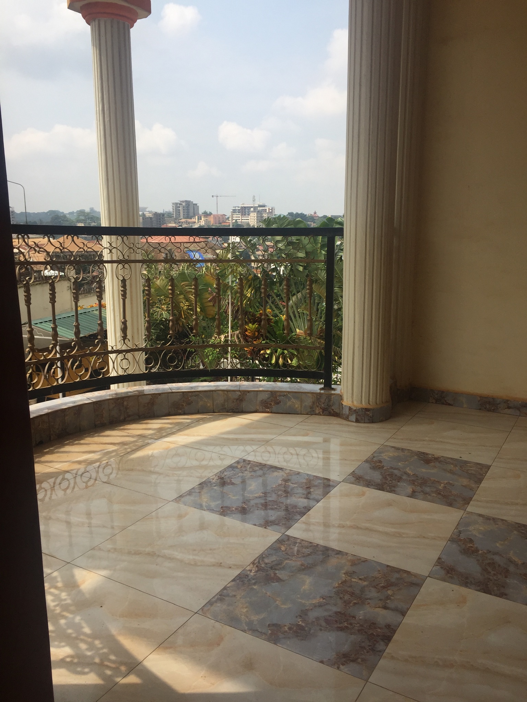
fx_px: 589
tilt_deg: -10.7
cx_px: 264
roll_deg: +0.3
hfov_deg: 48.2
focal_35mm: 29
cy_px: 351
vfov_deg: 61.7
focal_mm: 4.15
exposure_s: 1/2083
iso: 32
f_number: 2.2
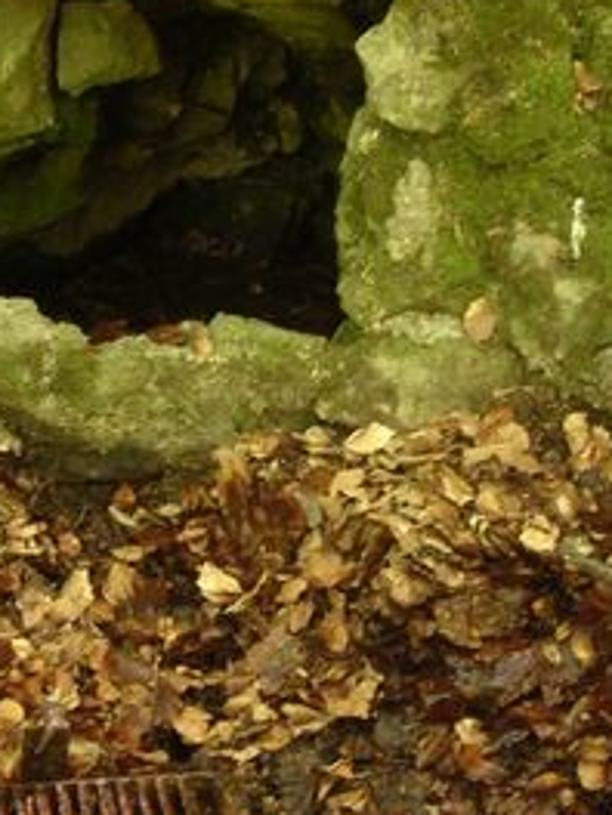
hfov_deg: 16.0
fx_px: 2169
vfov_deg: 21.3
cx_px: 133
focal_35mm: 92
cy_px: 358
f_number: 2.8
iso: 100
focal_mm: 5.8
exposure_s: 1/20.4
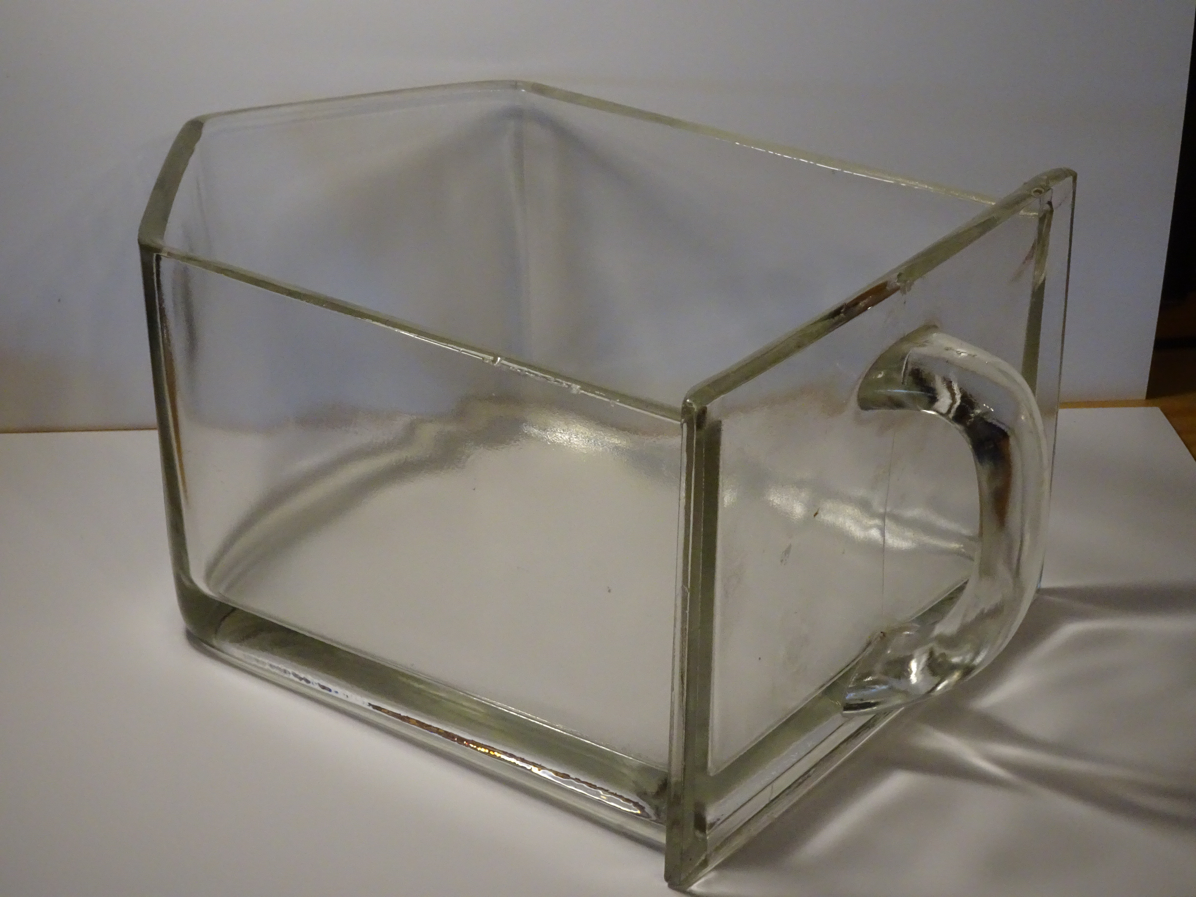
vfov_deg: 16.4
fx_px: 3110
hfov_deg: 21.8
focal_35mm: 90
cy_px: 448
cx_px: 598
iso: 800
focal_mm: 15.45
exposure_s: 1/100
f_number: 7.1
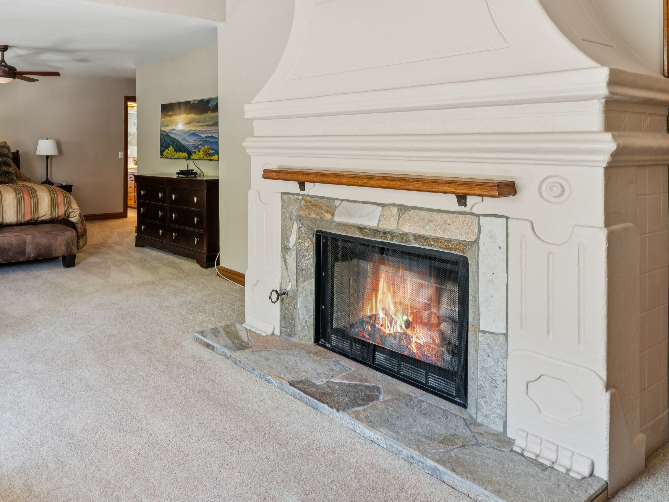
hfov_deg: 61.6
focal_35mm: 27
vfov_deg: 50.4
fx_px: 517
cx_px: 158
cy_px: 152
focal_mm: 17.5
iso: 100
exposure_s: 1.6
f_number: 13
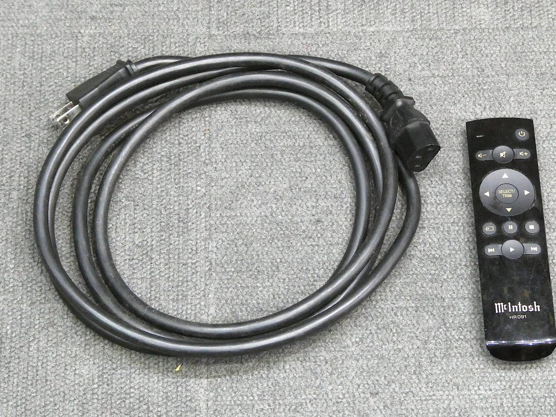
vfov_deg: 12.0
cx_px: 298
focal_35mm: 124
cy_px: 200
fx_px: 1992
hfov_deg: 15.9
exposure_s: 1/30
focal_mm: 20.6
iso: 1600
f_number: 5.1
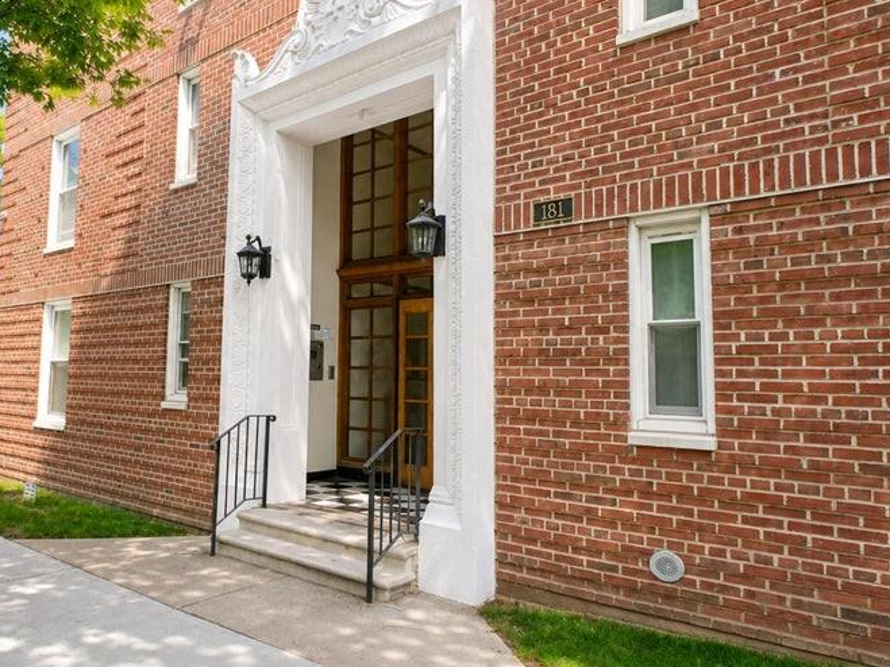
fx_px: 540
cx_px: 254
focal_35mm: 21
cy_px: 323
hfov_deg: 74.9
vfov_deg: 63.4
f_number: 8
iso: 200
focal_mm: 10
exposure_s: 1/100
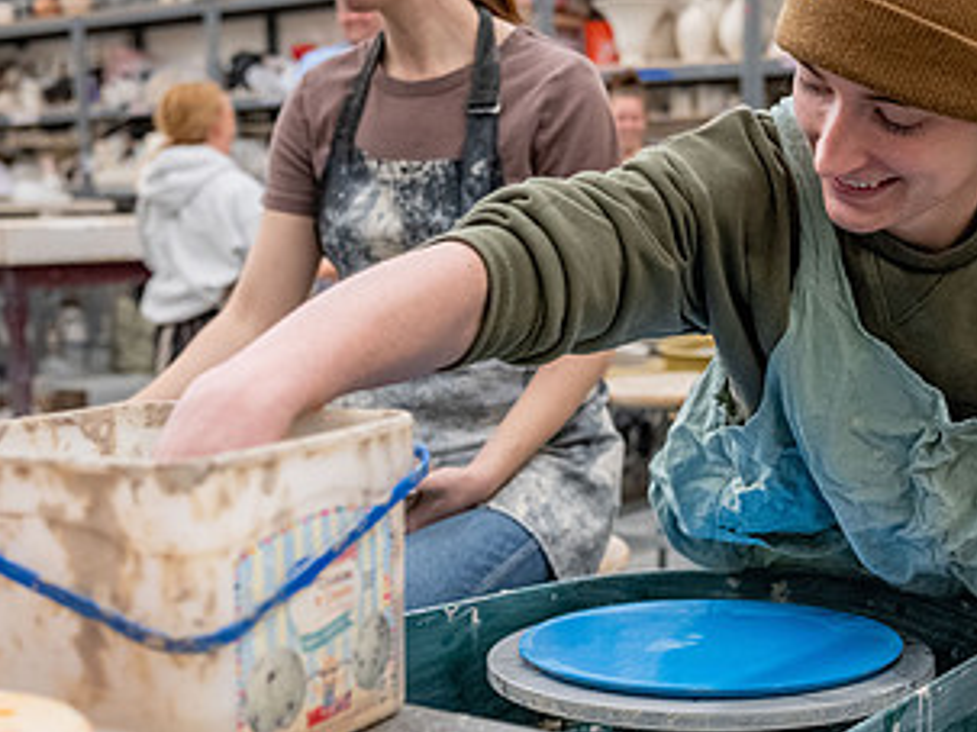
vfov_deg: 24.3
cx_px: 630
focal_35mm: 60
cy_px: 455
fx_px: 1693
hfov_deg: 32.0
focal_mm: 29
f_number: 3.2
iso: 1600
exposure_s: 1/500
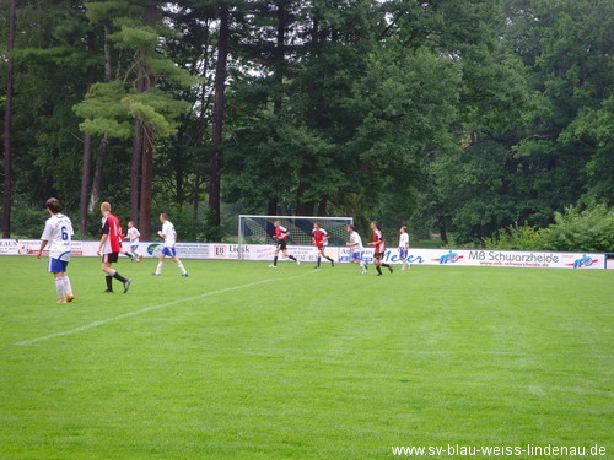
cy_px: 230
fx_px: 1685
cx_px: 307
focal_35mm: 95
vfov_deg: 15.6
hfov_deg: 20.7
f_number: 4.4
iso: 80
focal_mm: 16
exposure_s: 1/125
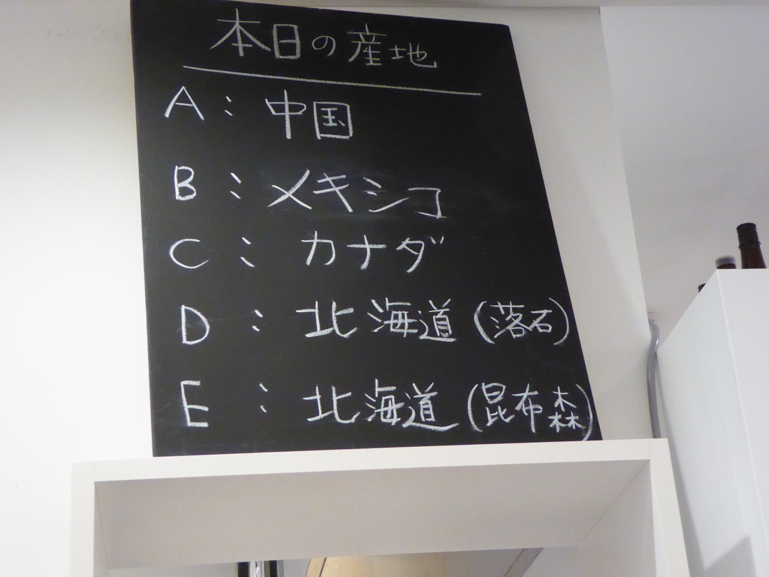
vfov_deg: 19.6
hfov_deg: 26.0
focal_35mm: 75
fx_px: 1666
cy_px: 288
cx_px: 384
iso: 1600
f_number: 4.5
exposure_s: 1/30
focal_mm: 12.5
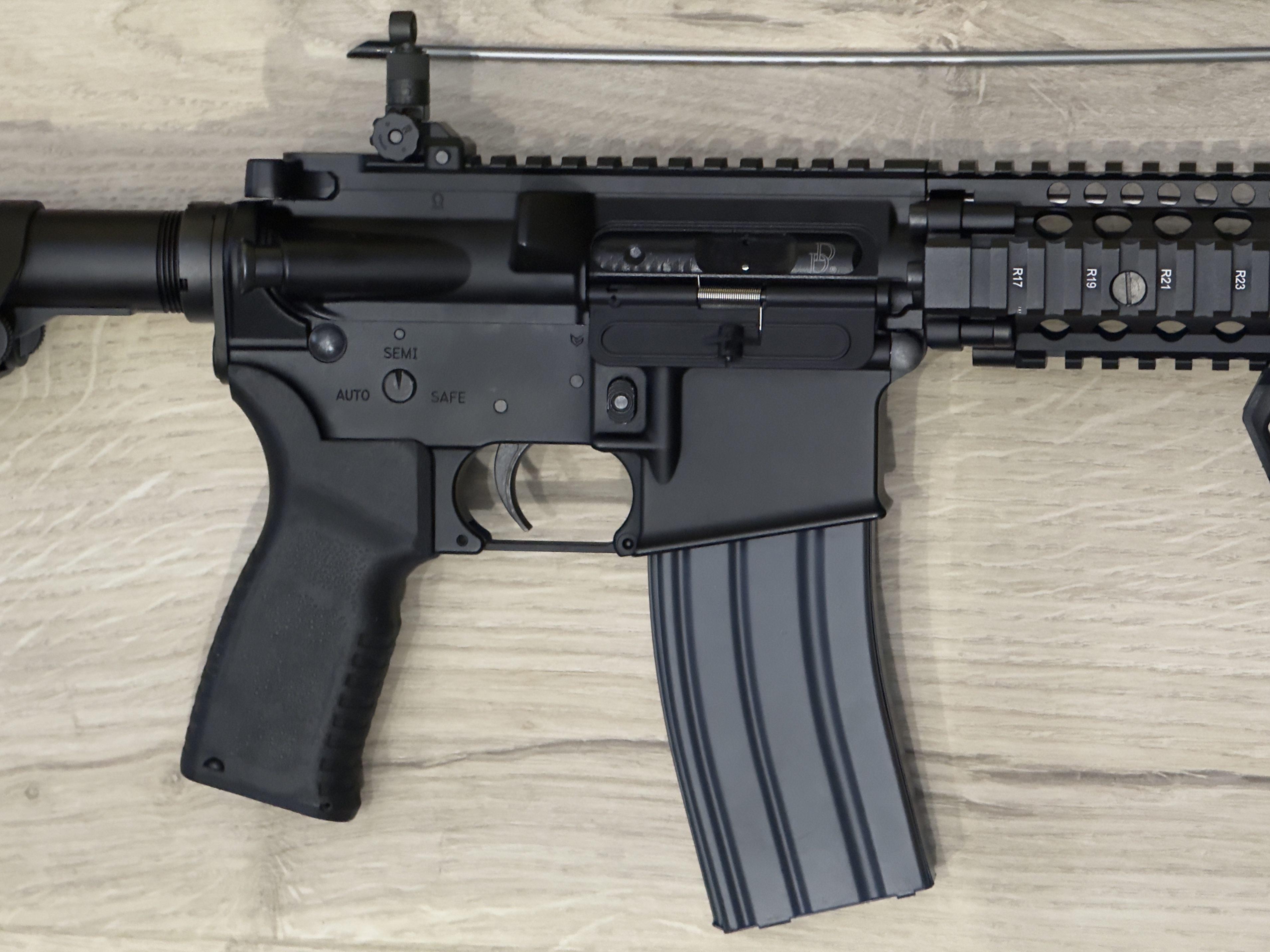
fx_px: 4402
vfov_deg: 12.3
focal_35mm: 120
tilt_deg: -81.5
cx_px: 635
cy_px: 476
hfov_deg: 16.4
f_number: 2.8
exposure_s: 1/30
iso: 1600
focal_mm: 15.66
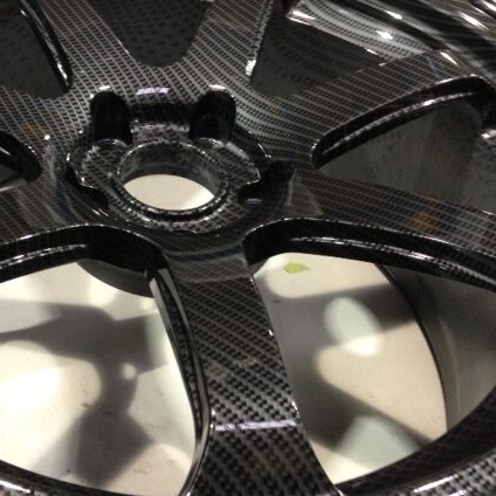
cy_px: 216
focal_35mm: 44
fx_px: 713
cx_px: 143
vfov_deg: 38.3
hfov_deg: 37.7
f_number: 2.4
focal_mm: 4.13
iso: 320
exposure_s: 1/20
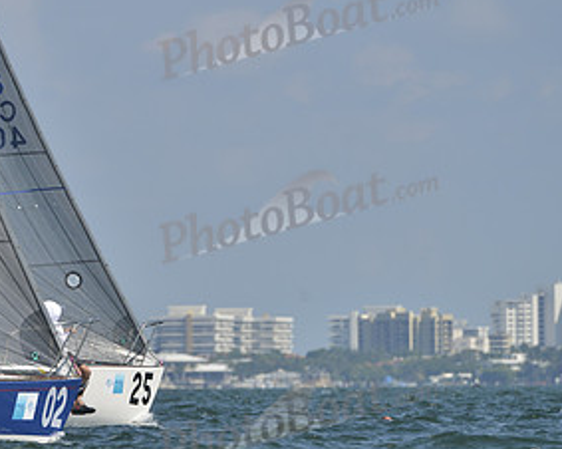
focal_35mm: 770
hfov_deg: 2.5
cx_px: 58
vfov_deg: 2.0
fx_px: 12799
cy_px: 343
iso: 200
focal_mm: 400
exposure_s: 1/1000
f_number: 8
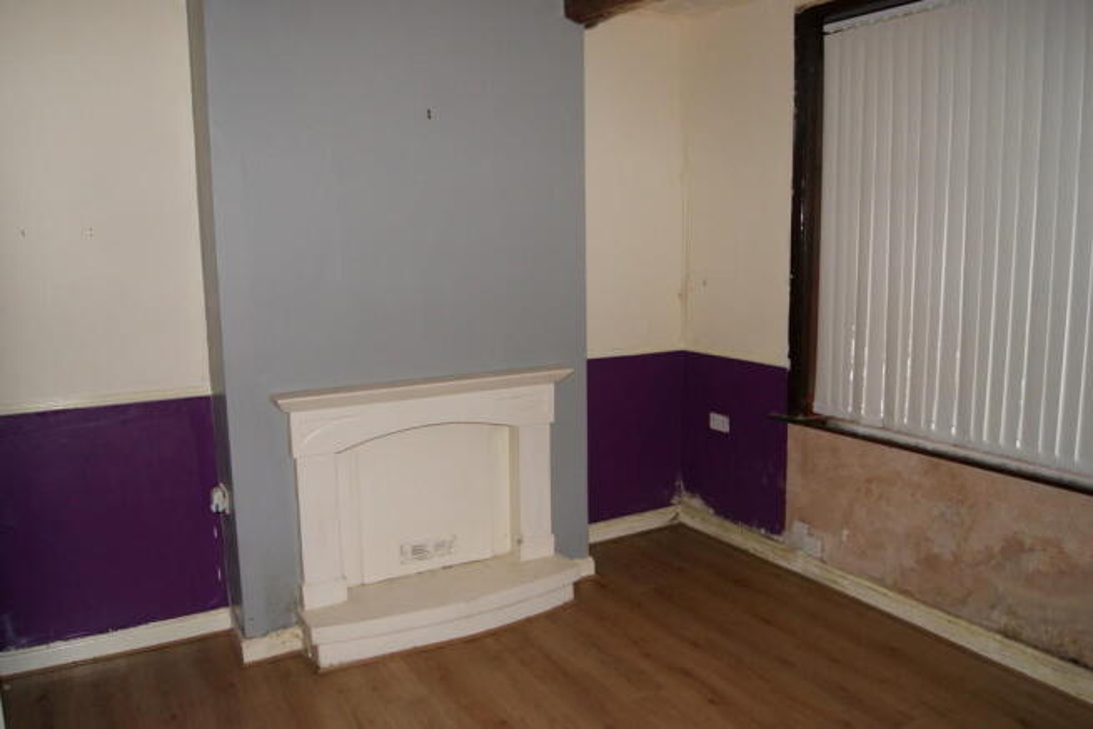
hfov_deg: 67.4
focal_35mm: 27
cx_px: 546
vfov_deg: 48.0
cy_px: 364
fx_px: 820
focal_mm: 18
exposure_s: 1/60
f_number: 5.6
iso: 400
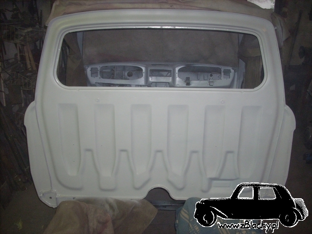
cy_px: 117
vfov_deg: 38.7
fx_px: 334
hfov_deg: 50.1
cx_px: 156
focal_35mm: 37
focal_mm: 6.2
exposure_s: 1/60
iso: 200
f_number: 2.8
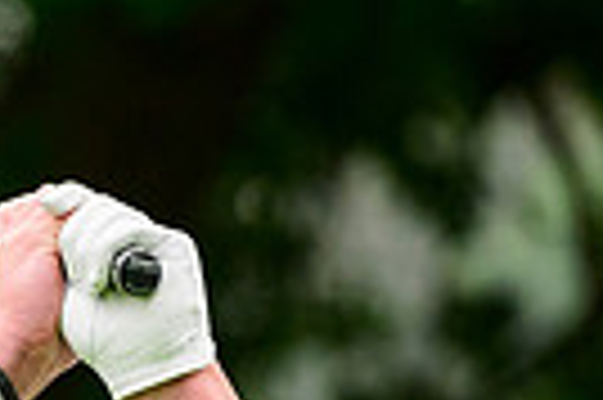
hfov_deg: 2.2
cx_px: -754
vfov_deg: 1.5
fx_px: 15592
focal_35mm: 932
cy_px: 659
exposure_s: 1/1600
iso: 1250
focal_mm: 200
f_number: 4
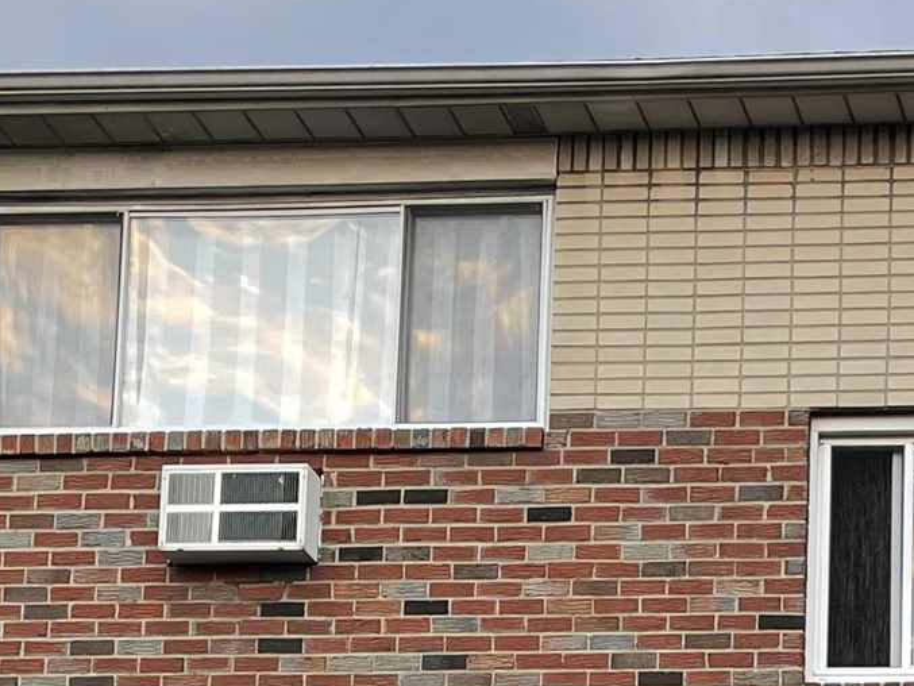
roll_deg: -0.9
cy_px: 1151
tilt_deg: +9.1
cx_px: 1026
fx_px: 3116
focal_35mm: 118
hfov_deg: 16.2
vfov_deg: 11.8
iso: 32
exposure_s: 1/129
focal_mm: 4.2
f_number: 1.6
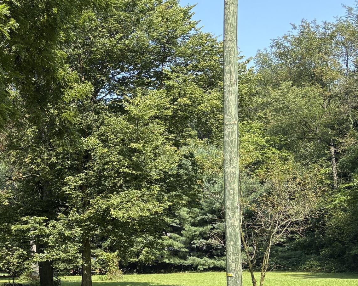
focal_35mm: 67
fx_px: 710
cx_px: -99
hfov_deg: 24.8
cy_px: 162
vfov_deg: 22.8
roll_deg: +0.6
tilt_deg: +7.7
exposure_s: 1/945
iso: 50
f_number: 1.6
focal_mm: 5.96
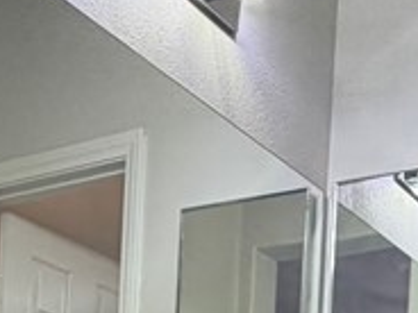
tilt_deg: -0.6
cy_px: 587
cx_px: 366
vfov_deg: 15.7
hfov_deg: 24.4
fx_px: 942
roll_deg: -3.1
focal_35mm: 78
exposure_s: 1/120
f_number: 2.2
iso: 80
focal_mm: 2.22
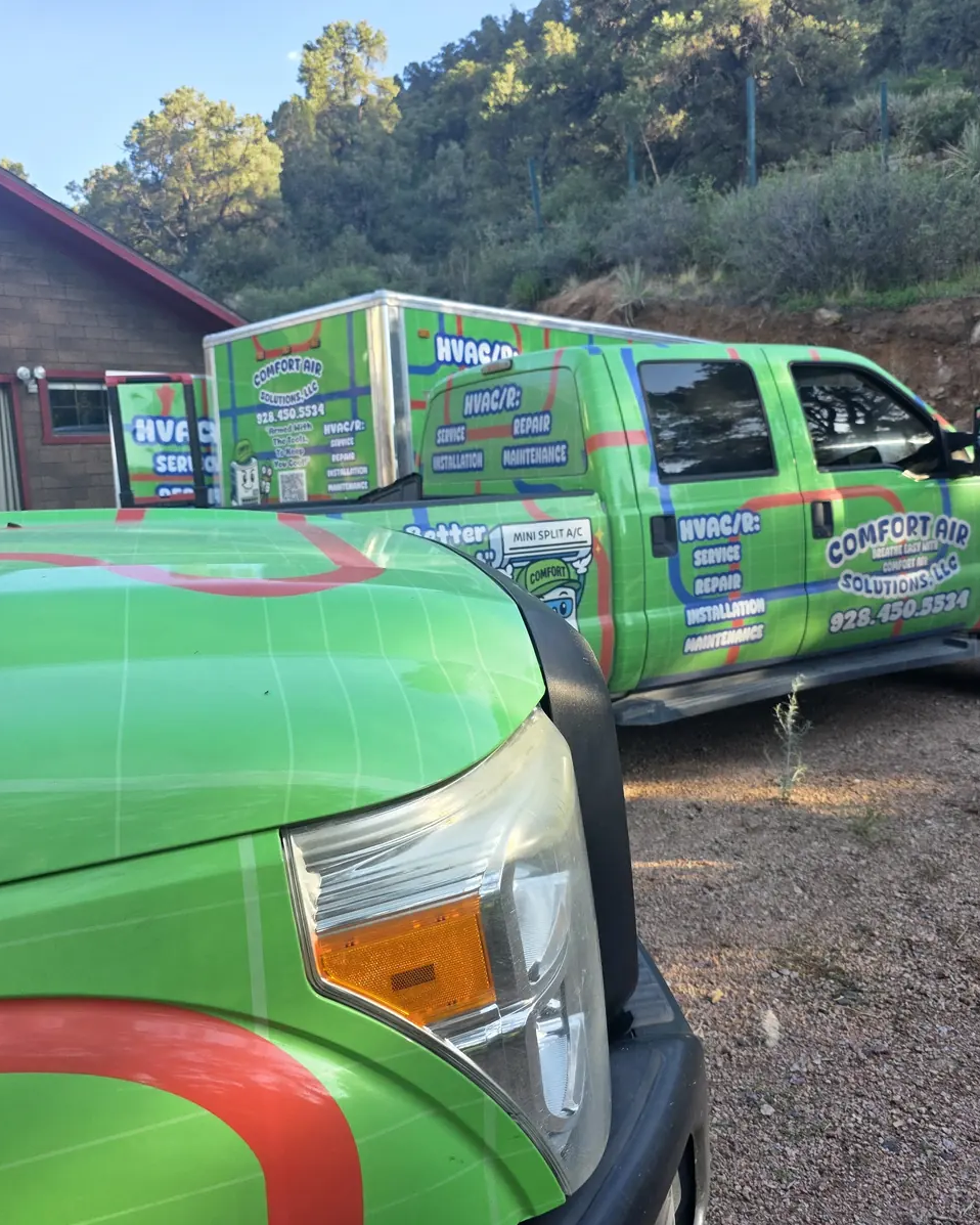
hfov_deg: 48.4
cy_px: 613
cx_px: 552
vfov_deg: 58.8
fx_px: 1087
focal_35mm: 30
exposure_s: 1/359
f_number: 1.7
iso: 50
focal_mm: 6.3
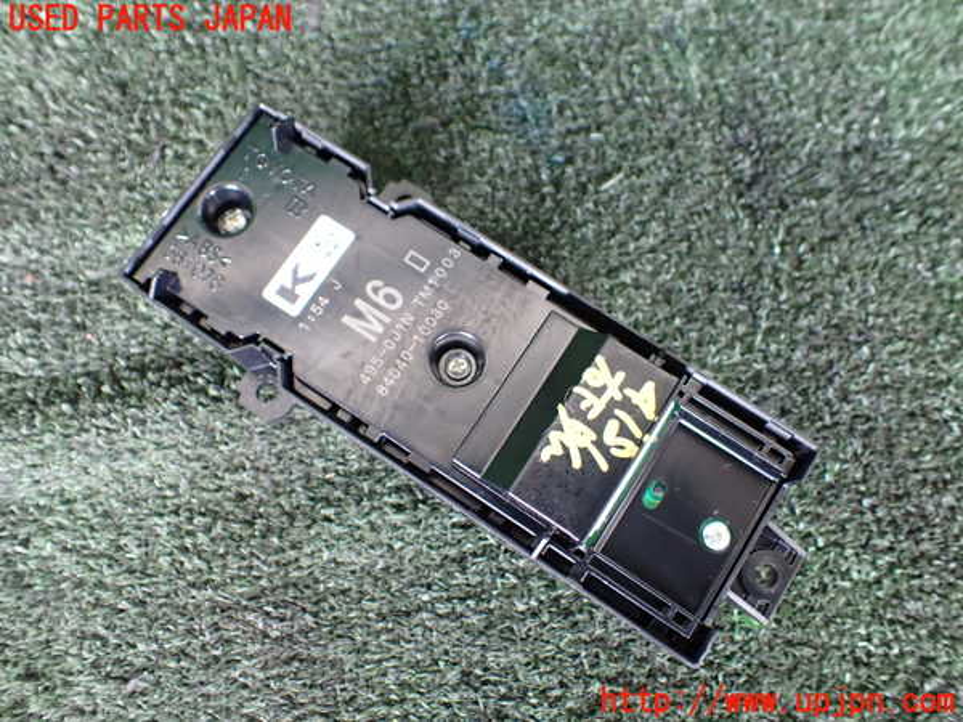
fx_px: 835
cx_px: 482
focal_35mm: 30
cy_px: 361
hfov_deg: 60.0
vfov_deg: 46.8
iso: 800
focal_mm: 5.4
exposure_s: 1/100
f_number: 2.3
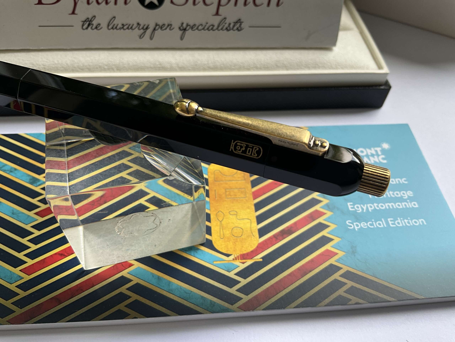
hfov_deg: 61.7
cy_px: 171
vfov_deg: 48.2
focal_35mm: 29
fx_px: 381
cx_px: 228
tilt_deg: -52.0
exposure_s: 1/122
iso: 25
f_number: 1.8
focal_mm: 3
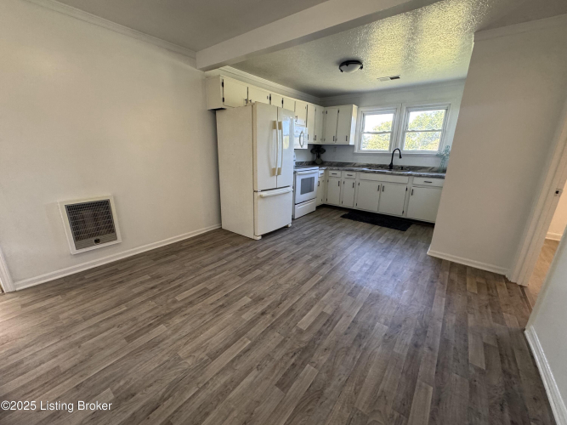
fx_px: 229
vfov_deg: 85.7
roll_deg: -1.3
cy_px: 212
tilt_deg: -14.9
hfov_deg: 102.1
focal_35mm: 14
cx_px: 284
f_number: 2.2
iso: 200
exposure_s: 1/60
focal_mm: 2.22
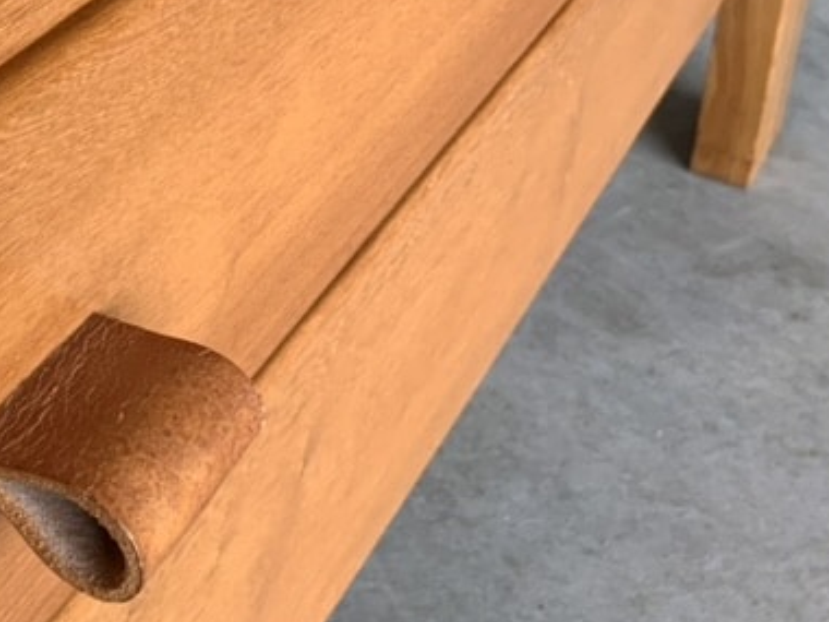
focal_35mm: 70
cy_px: -59
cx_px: 303
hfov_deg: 27.7
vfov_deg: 20.1
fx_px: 1676
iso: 80
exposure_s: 1/121
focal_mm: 4.25
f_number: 1.8
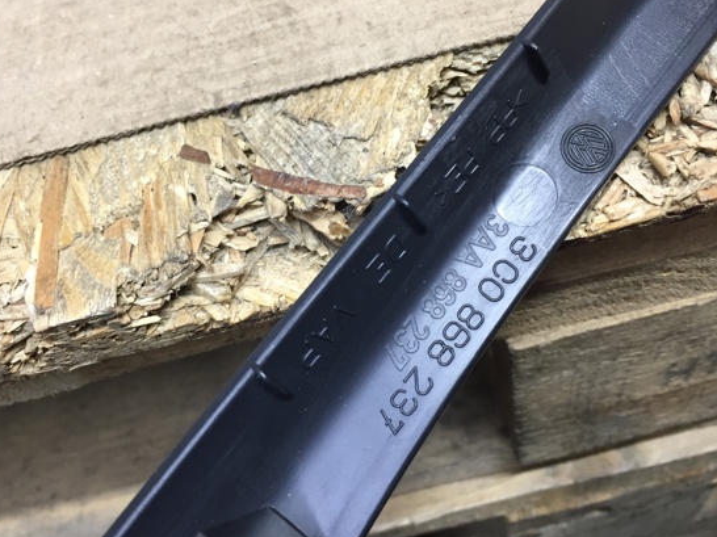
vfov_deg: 41.7
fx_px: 704
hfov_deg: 54.0
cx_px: 340
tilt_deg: -55.9
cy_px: 247
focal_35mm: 34
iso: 125
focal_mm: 4.15
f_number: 2.2
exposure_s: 1/33
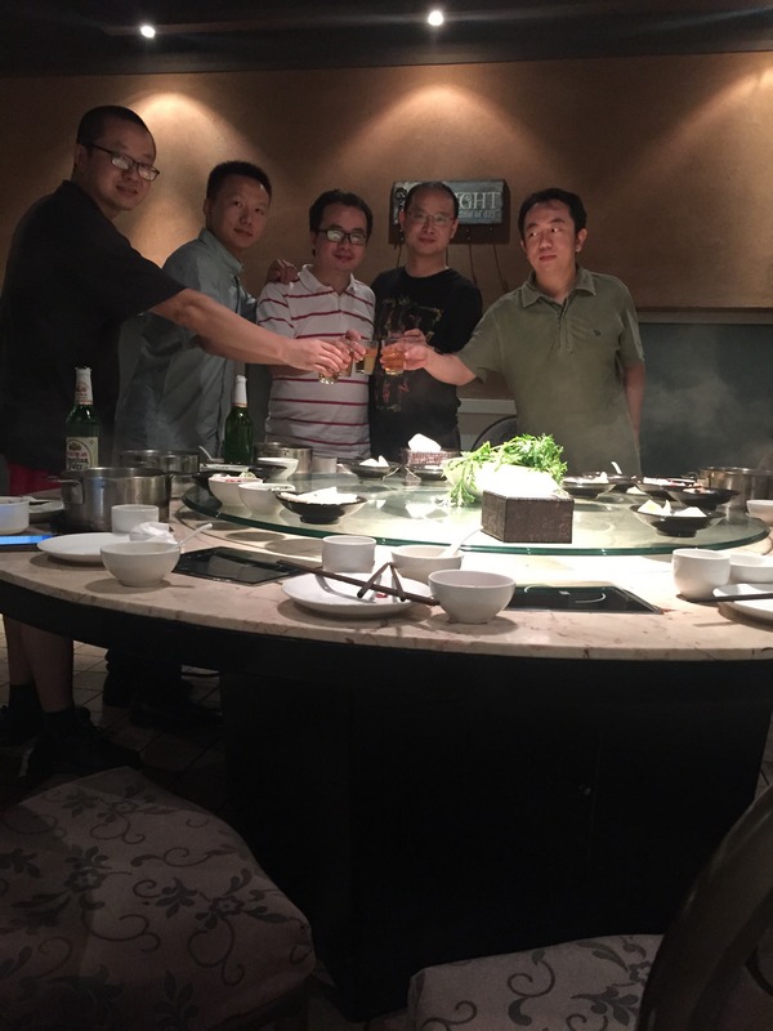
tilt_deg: -7.0
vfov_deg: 61.7
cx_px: 386
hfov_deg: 48.2
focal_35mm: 29
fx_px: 863
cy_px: 516
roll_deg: -1.5
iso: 250
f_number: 2.2
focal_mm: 4.15
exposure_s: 1/15
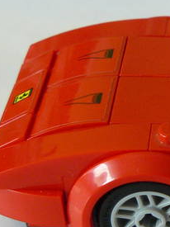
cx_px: 286
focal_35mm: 118
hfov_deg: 11.8
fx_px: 773
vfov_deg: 16.6
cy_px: 156
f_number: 2.8
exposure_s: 1/30
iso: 200
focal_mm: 6
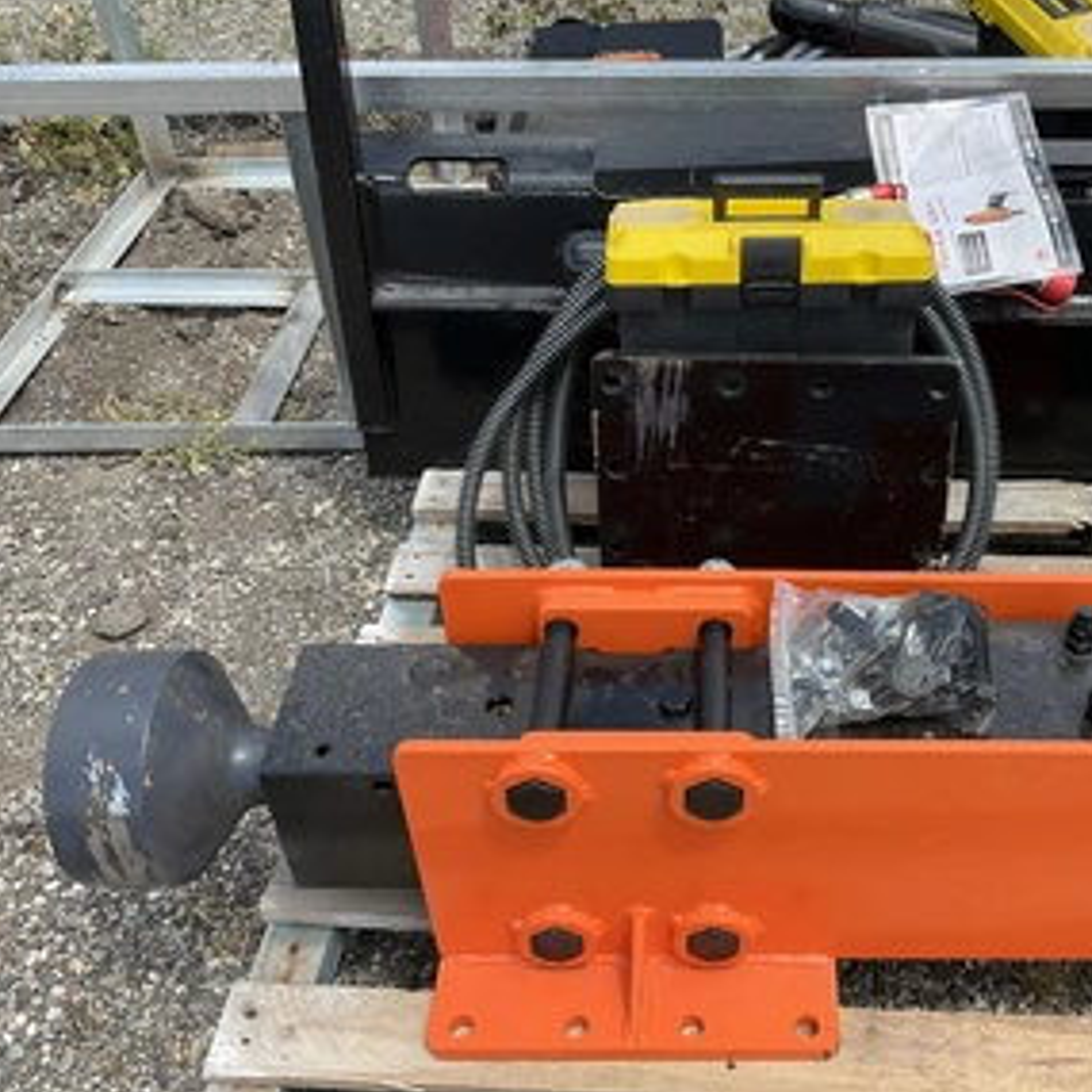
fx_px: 1285
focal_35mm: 36
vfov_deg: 46.0
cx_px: 736
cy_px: 536
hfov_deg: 45.3
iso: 25
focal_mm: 3
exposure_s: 1/842
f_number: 1.8
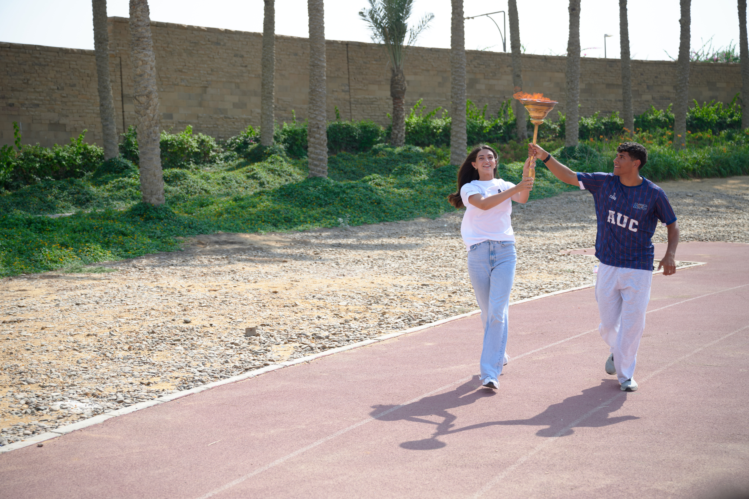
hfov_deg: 36.9
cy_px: 250
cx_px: 374
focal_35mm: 54
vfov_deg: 25.1
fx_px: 1123
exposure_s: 1/400
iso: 64
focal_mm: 54
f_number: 4
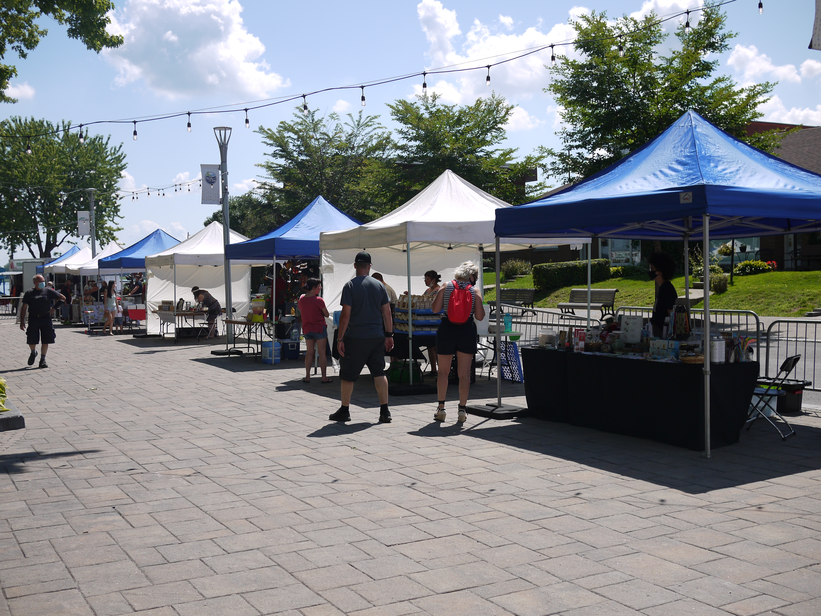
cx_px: 410
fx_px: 949
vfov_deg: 36.0
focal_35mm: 40
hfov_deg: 46.8
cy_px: 308
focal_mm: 20
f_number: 3.2
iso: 100
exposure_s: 1/2500
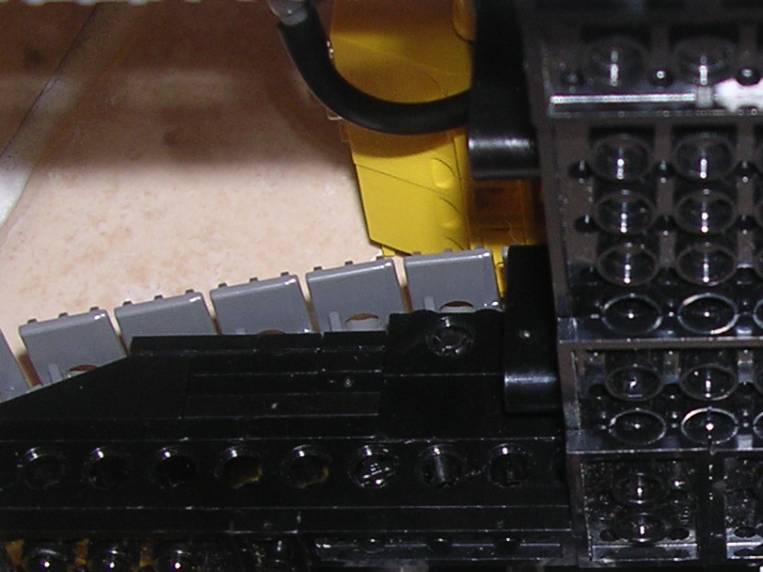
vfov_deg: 15.3
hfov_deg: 19.6
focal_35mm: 96
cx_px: 819
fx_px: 2116
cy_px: 472
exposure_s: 1/60.1
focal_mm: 5.8
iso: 100
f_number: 2.8
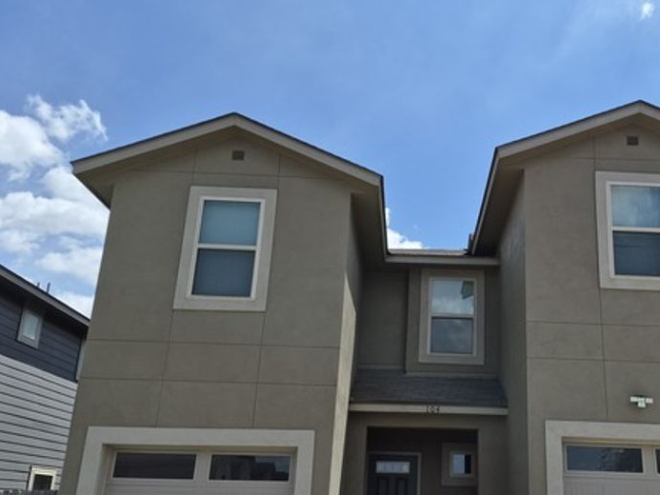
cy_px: 294
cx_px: 435
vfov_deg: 41.6
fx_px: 648
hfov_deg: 53.0
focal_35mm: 34
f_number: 1.8
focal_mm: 5.4
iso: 80
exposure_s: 1/6064
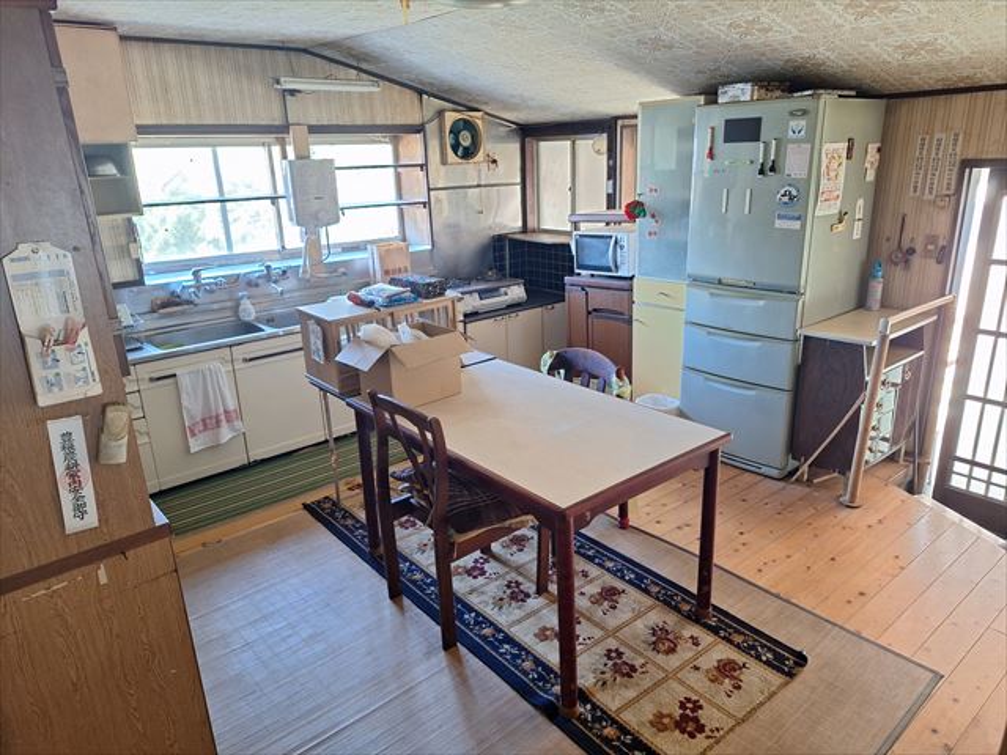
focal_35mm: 23
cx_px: 504
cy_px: 378
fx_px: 669
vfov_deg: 58.9
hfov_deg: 73.9
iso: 320
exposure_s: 1/30
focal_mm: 5.54
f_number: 1.8
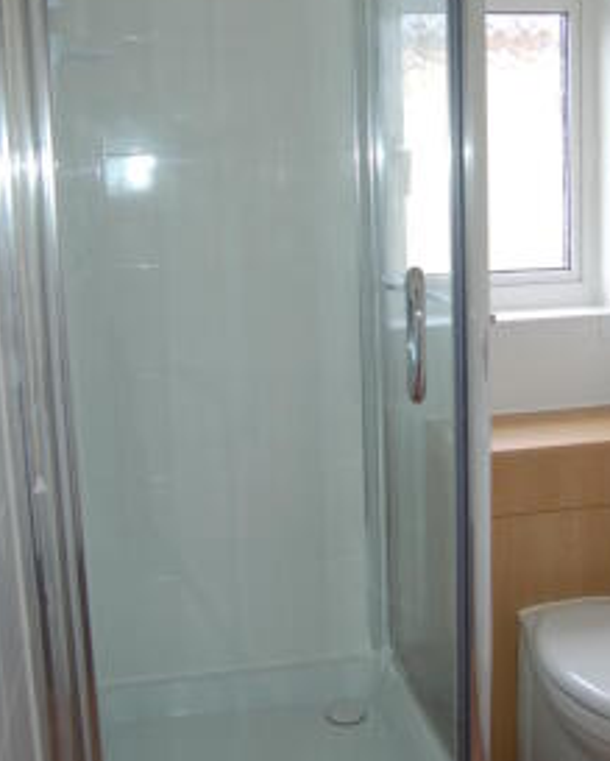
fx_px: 963
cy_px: 300
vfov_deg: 42.8
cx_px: 341
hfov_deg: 35.1
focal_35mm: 43
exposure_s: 1/160
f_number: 3.5
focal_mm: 19
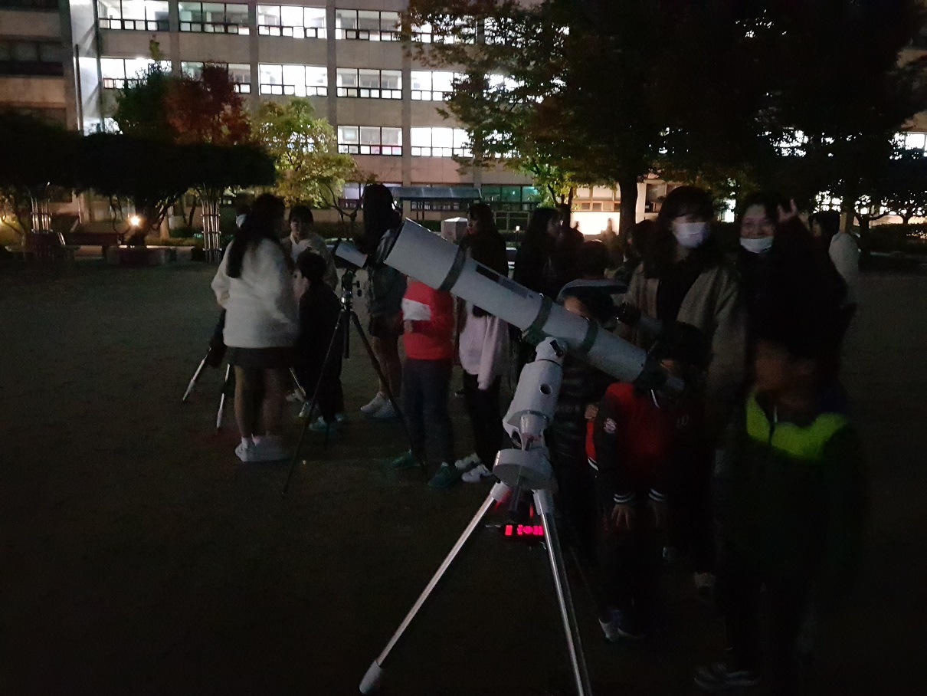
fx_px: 696
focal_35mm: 26
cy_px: 348
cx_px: 464
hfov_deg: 67.3
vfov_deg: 53.1
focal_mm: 4.3
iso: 1250
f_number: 1.7
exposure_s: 1/5
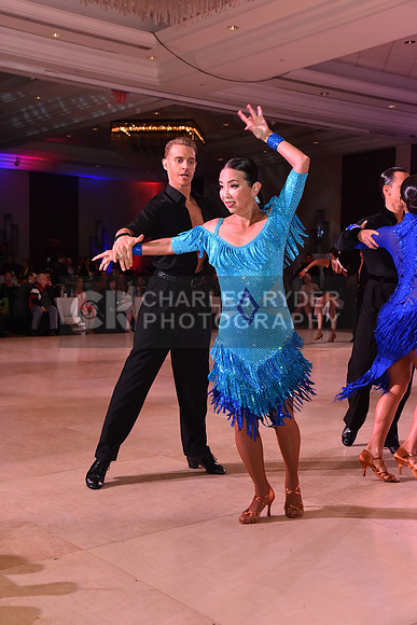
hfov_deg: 28.1
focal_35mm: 48
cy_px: 312
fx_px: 833
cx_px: 208
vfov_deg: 41.1
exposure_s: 1/320
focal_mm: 48
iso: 2500
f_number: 6.3
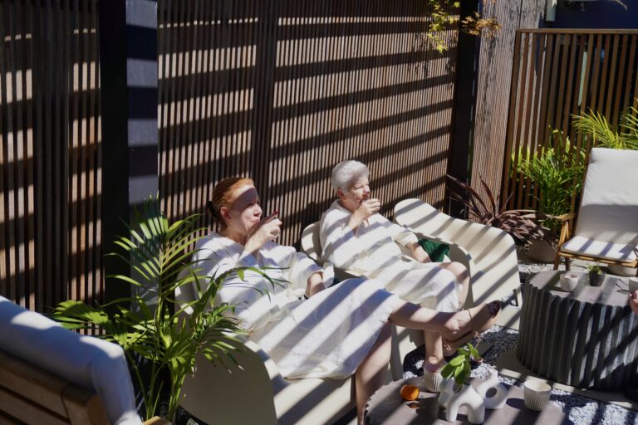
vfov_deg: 34.2
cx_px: 319
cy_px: 212
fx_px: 691
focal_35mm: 39
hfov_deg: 49.6
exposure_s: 1/400
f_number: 5
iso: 100
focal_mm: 26
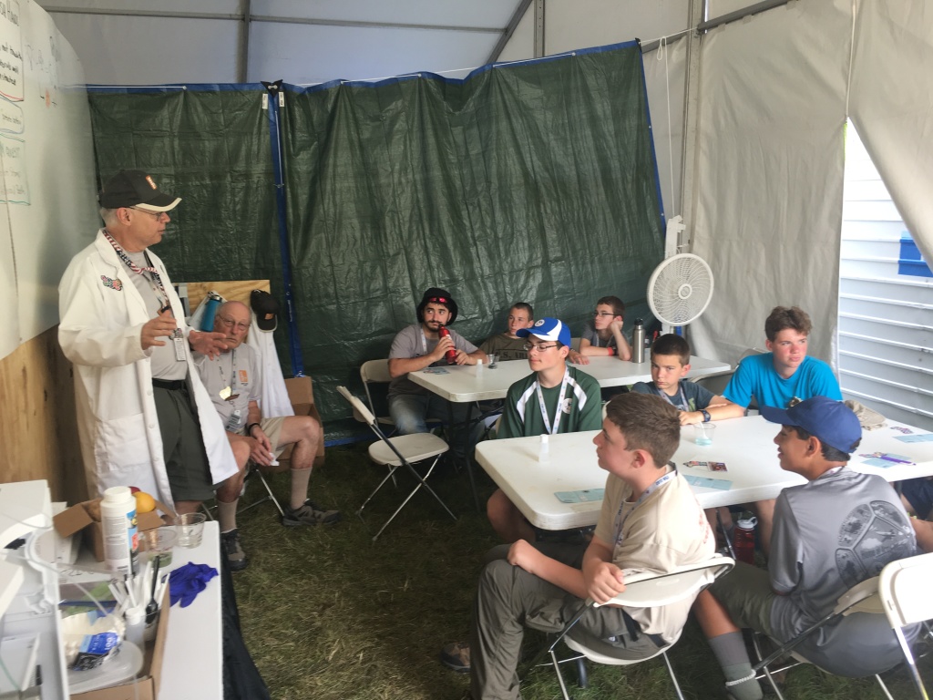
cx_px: 466
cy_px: 350
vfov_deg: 48.2
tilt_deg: -5.4
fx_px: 782
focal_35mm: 29
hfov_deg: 61.7
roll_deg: +4.4
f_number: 2.2
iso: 25
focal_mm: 4.15
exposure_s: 1/60
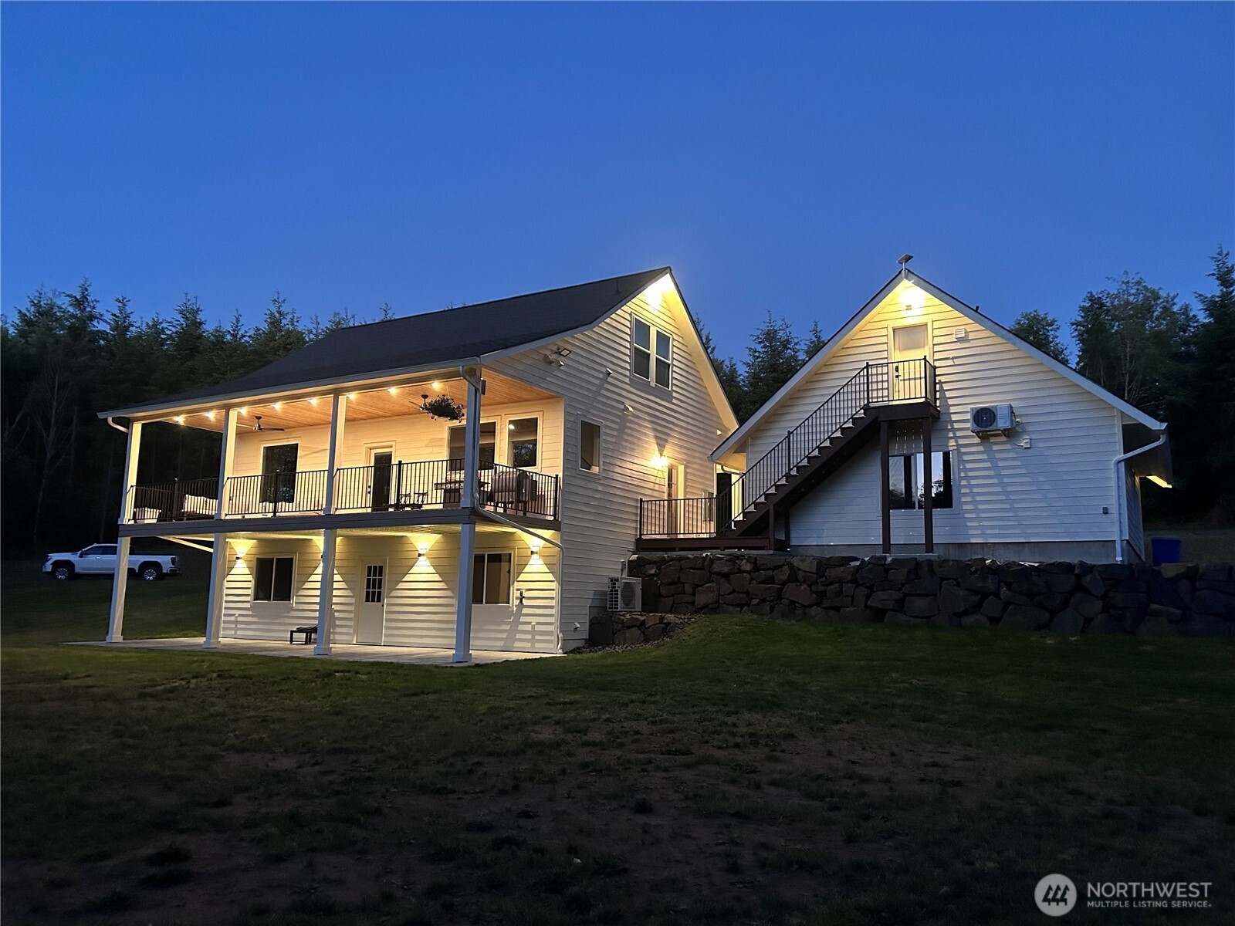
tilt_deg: +8.1
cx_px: 618
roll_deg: -1.0
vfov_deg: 53.1
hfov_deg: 67.3
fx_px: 928
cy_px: 463
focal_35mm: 26
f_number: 1.5
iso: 500
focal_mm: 5.7
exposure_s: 1/30
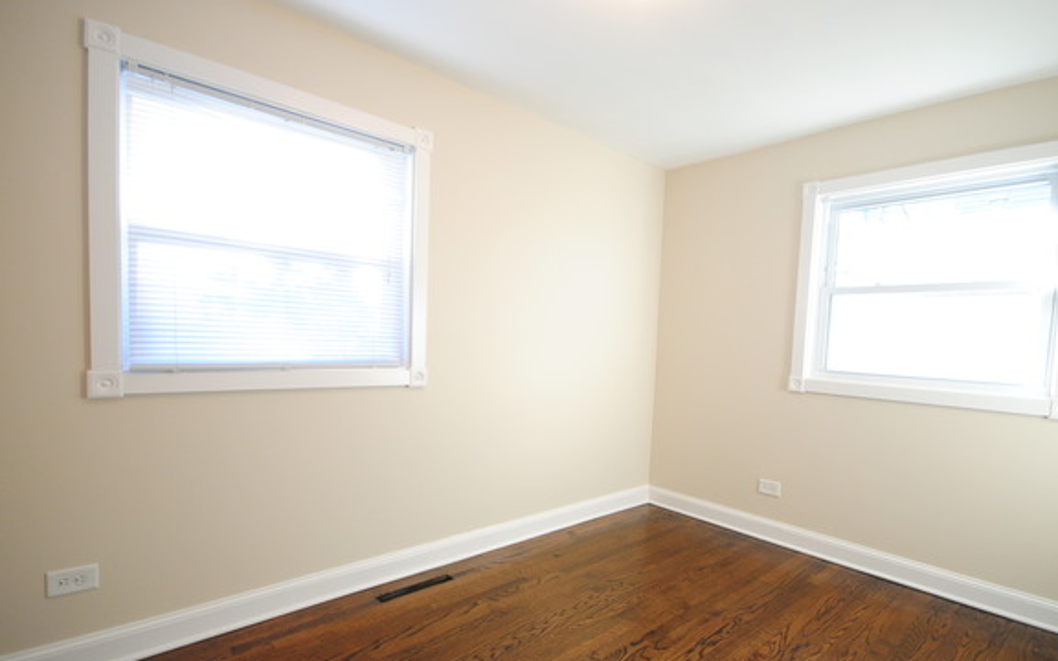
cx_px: 558
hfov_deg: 94.3
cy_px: 373
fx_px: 490
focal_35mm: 17
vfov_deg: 67.7
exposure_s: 1/30
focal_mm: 10
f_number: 4
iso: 400
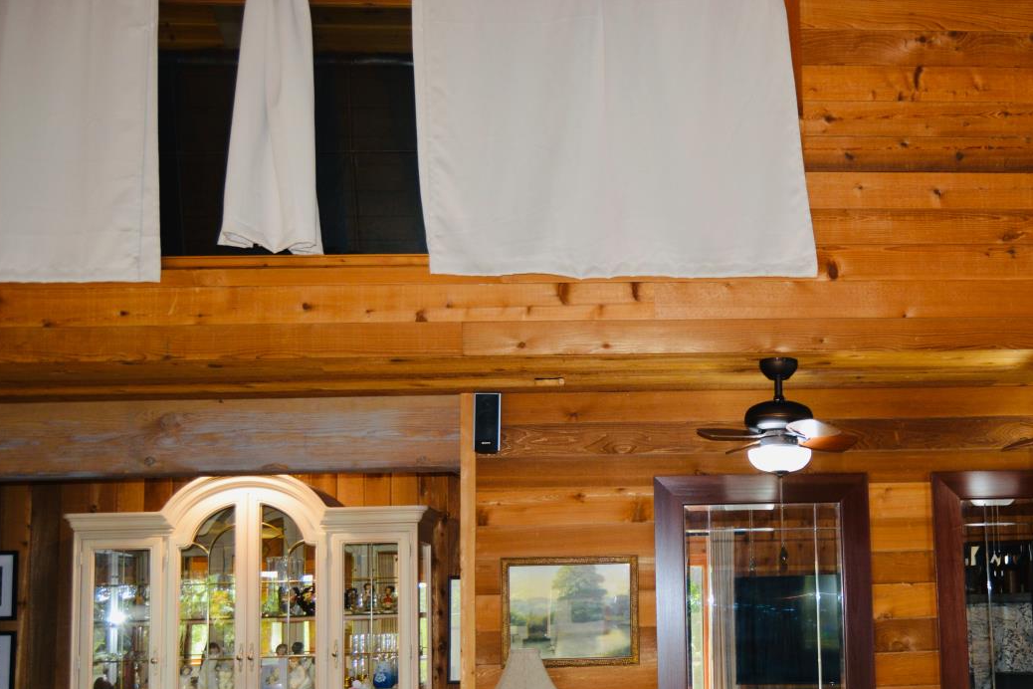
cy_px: 497
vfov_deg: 33.7
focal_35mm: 39
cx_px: 731
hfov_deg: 48.3
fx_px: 1119
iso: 400
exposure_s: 1/80
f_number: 3.5
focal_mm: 18
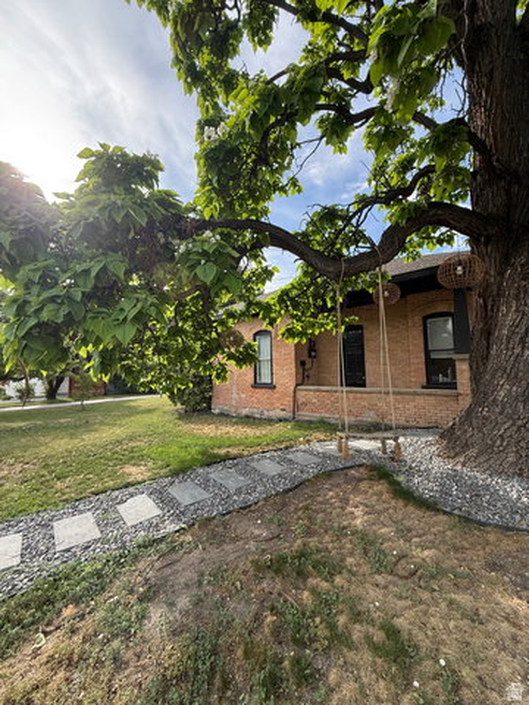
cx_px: 264
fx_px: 285
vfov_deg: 102.1
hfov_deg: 85.7
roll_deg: +1.3
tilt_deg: +5.3
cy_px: 352
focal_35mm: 14
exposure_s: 1/475
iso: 64
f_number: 2.2
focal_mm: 2.22
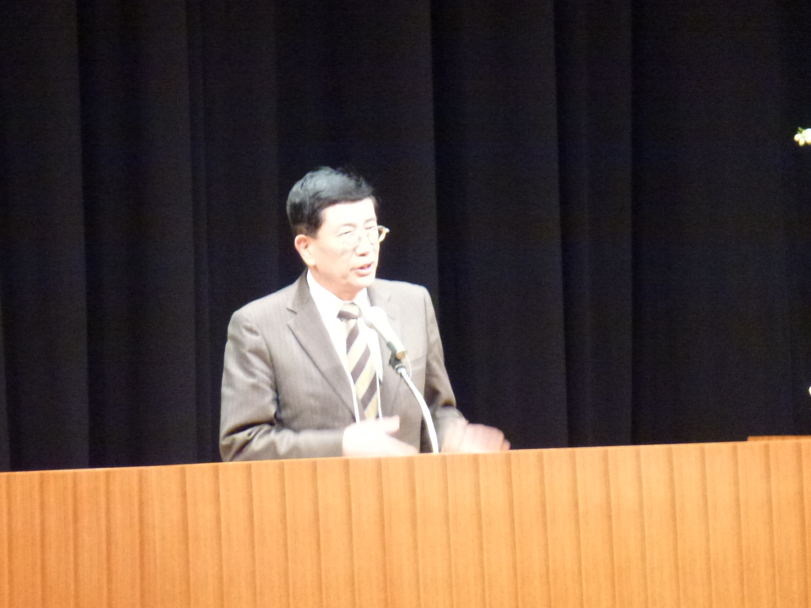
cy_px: 298
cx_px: 334
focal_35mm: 451
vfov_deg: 3.3
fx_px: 10566
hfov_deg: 4.4
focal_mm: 67
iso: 800
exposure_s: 1/15
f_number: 5.9
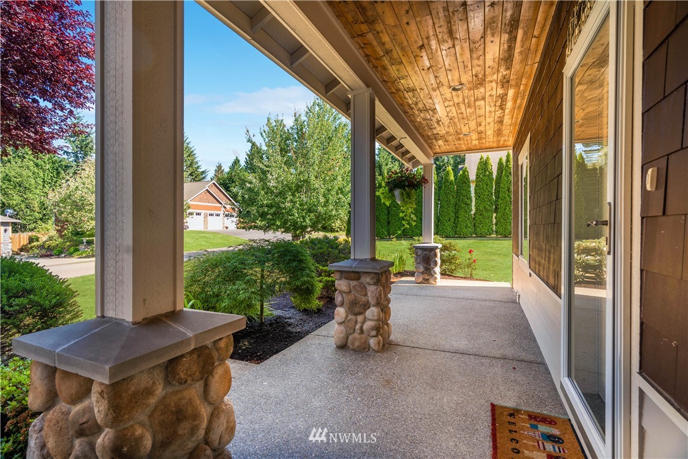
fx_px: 306
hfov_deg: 96.7
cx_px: 344
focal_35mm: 16
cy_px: 230
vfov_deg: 73.7
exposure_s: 1/30
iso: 160
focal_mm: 16
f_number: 6.3
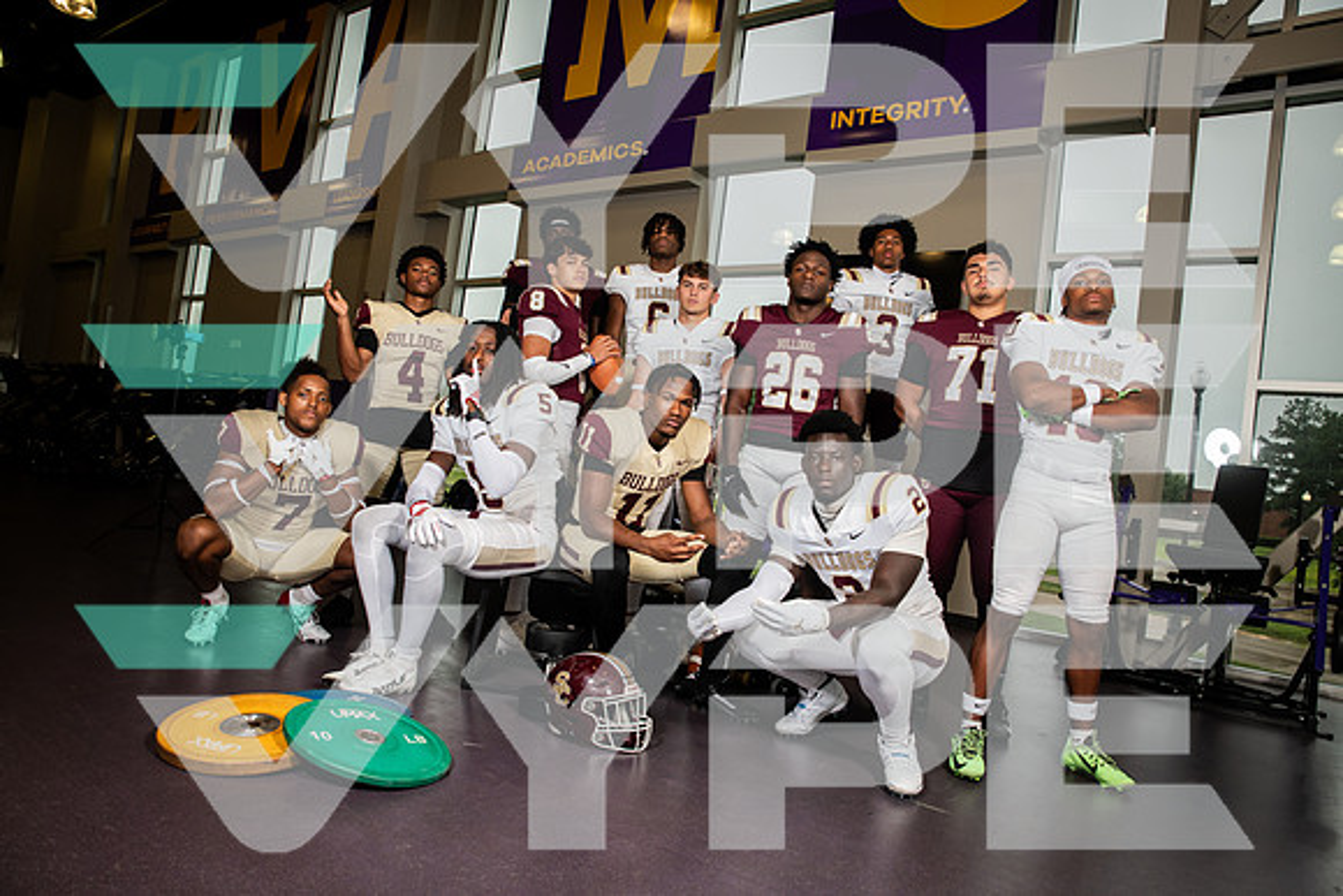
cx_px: 672
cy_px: 448
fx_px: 896
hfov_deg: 73.7
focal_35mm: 24
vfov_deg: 53.2
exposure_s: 1/250
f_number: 5.6
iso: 500
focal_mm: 24
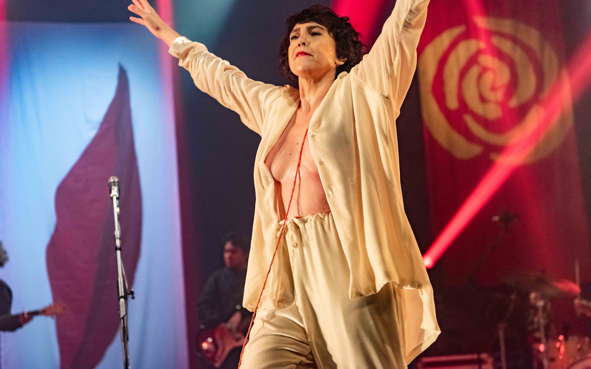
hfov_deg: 28.6
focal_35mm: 72
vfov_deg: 18.1
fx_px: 1160
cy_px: 172
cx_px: 298
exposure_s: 1/250
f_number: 2.8
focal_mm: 70
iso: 1600
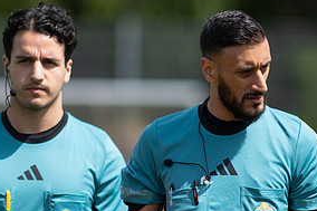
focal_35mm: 920
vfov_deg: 1.5
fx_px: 8096
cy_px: 162
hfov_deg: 2.2
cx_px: 219
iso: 140
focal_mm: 300
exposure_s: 1/2000
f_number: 3.2
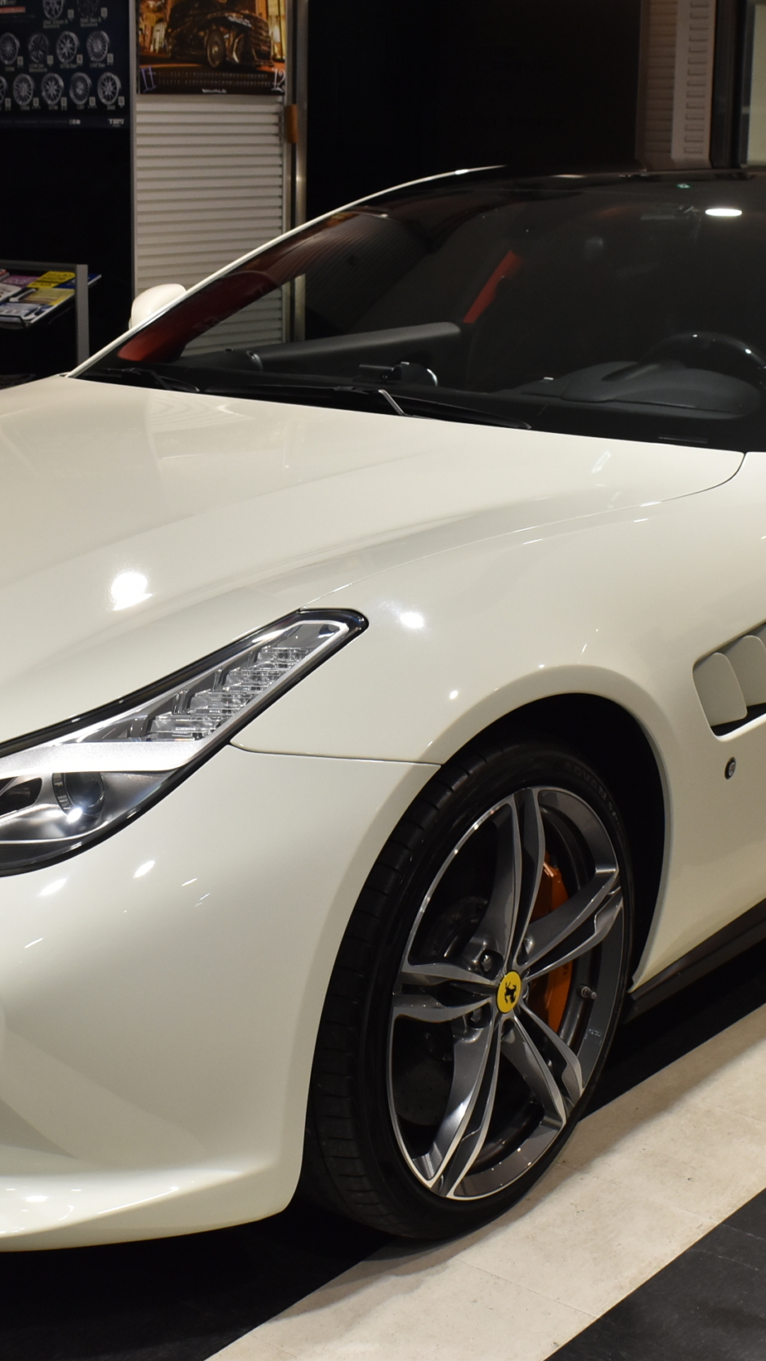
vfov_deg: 36.0
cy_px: 663
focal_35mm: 58
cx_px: 301
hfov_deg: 20.7
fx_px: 2095
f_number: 8
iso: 800
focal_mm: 24
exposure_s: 1/40
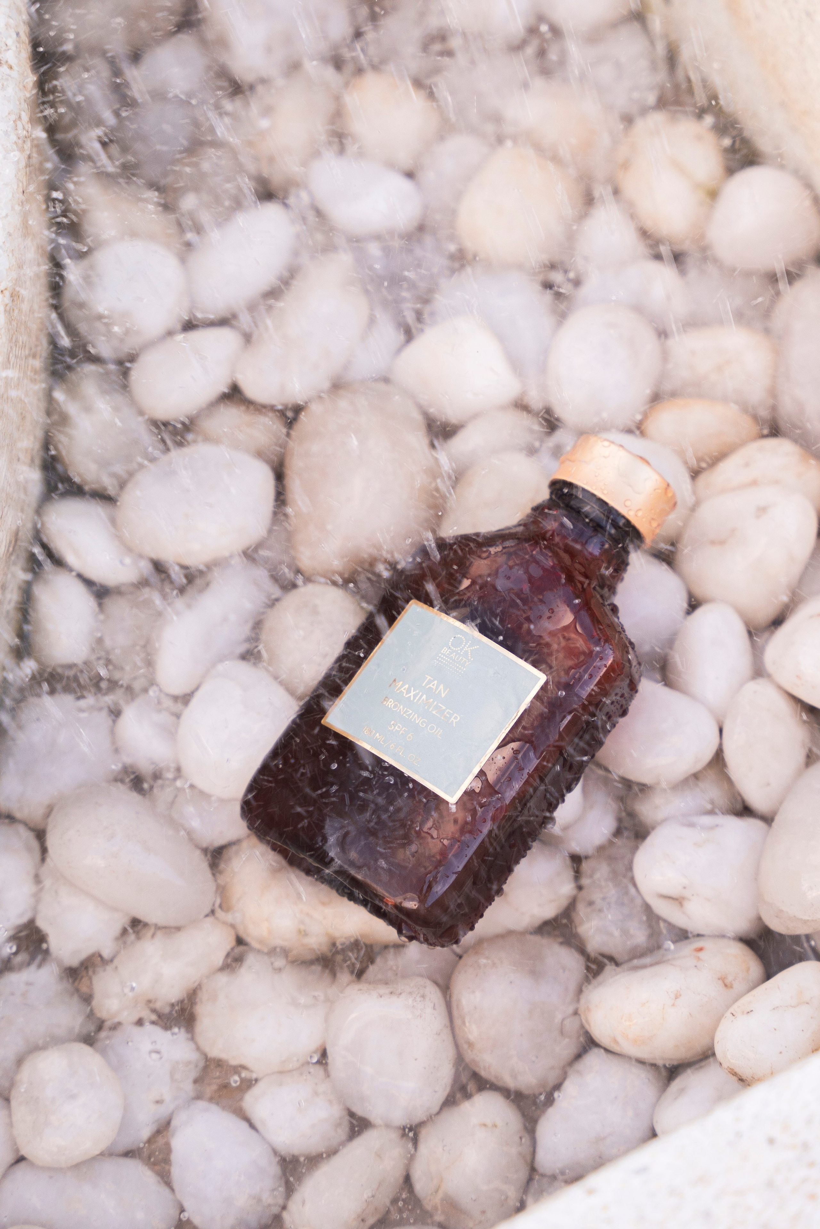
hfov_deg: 13.0
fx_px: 3587
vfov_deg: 19.5
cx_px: 410
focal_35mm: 105
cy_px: 614
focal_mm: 70
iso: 160
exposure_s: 1/320
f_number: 3.2
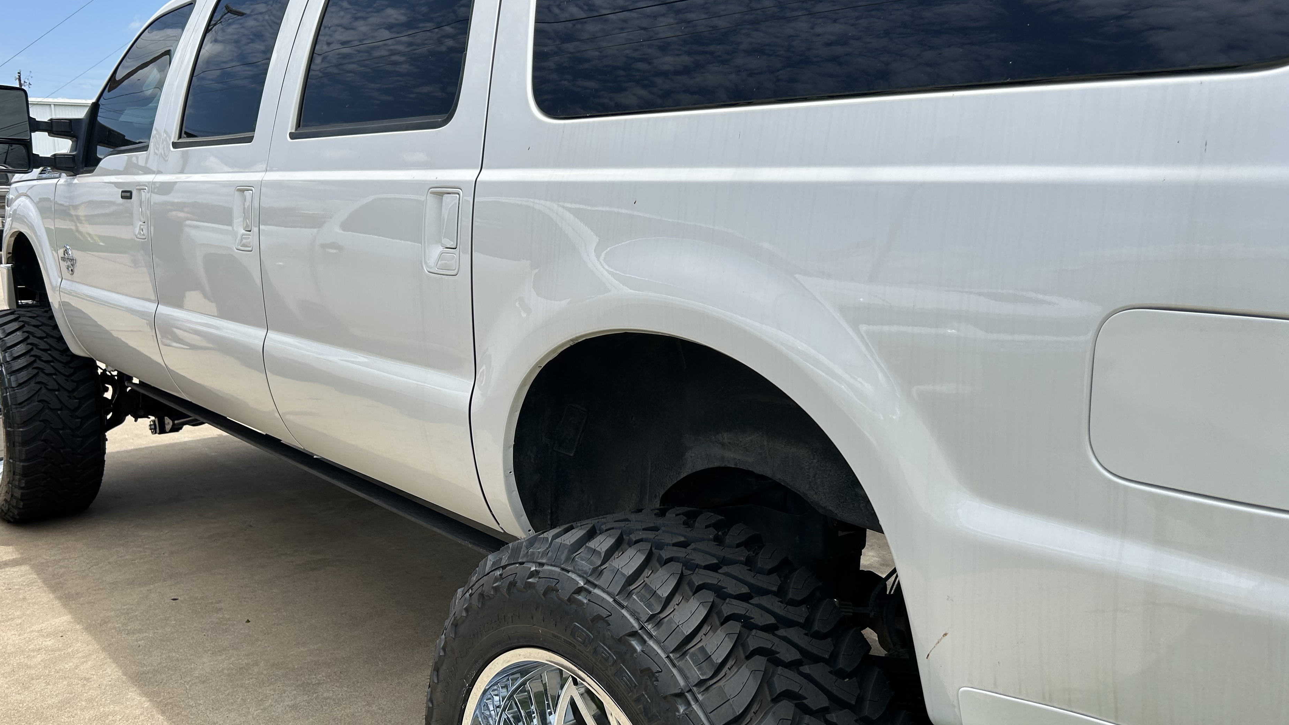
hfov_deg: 62.6
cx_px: 632
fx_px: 1060
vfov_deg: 37.8
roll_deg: +1.4
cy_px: 338
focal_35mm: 31
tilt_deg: -8.0
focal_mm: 5.7
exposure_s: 1/3968
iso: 50
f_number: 1.5
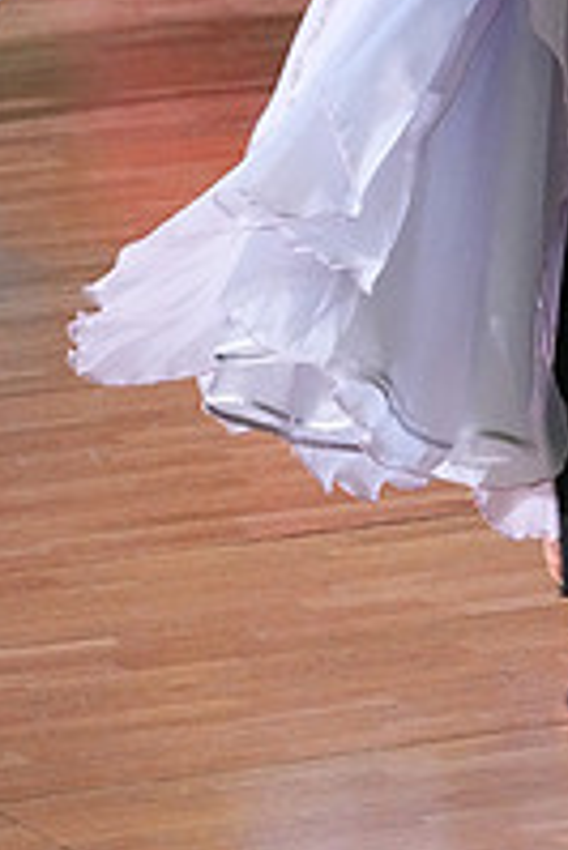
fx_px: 8339
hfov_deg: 3.9
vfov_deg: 5.8
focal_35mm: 353
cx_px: 711
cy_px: -196
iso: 10000
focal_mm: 121
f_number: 5.6
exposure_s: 1/400
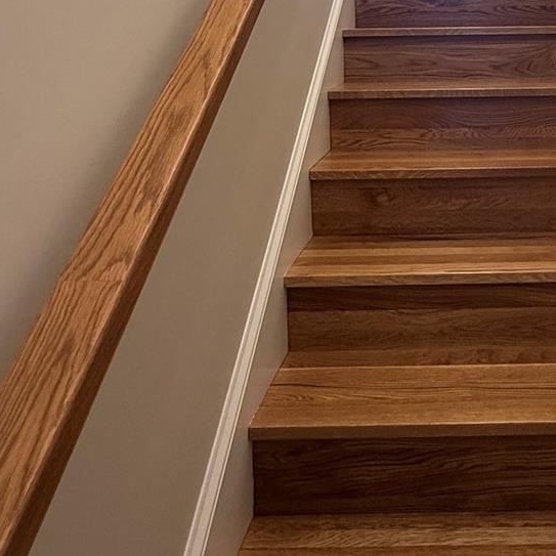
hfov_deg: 44.3
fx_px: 636
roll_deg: +0.9
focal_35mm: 35
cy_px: 35
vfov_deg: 42.5
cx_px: 464
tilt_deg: +1.0
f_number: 2.2
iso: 250
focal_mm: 2.22
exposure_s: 1/60
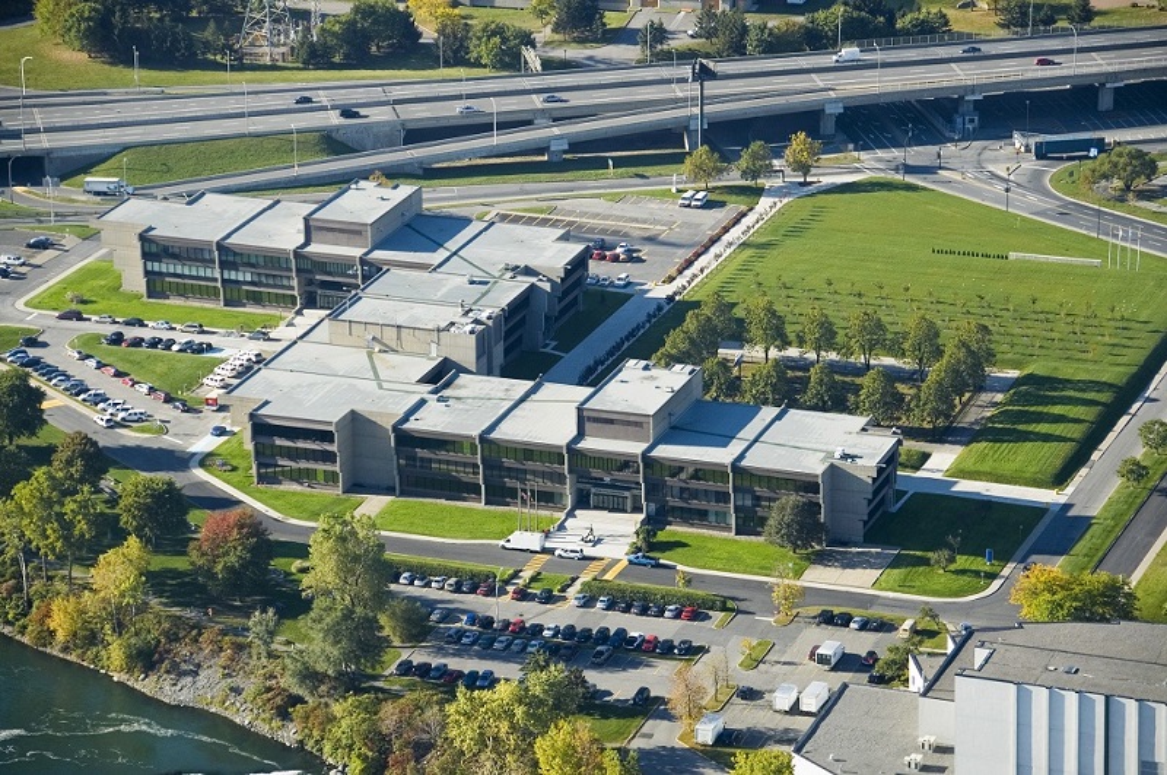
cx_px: 584
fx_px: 4613
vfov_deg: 9.6
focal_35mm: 142
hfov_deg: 14.4
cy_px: 388
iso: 320
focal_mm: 95
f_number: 5.3
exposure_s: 1/500
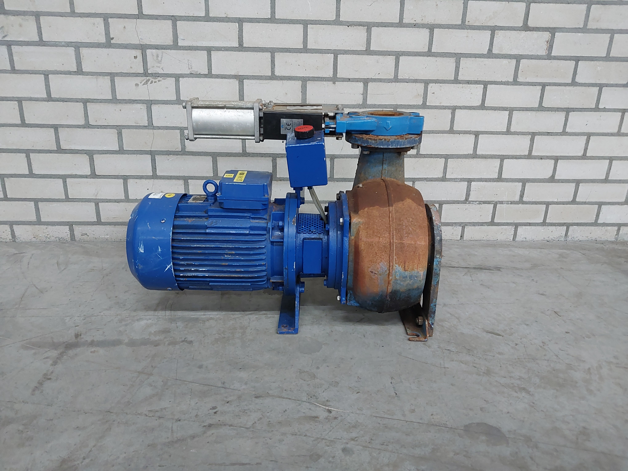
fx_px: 490
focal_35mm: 27
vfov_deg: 51.4
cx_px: 314
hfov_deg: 65.3
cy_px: 236
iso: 320
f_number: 1.8
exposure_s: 1/33.3
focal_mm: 4
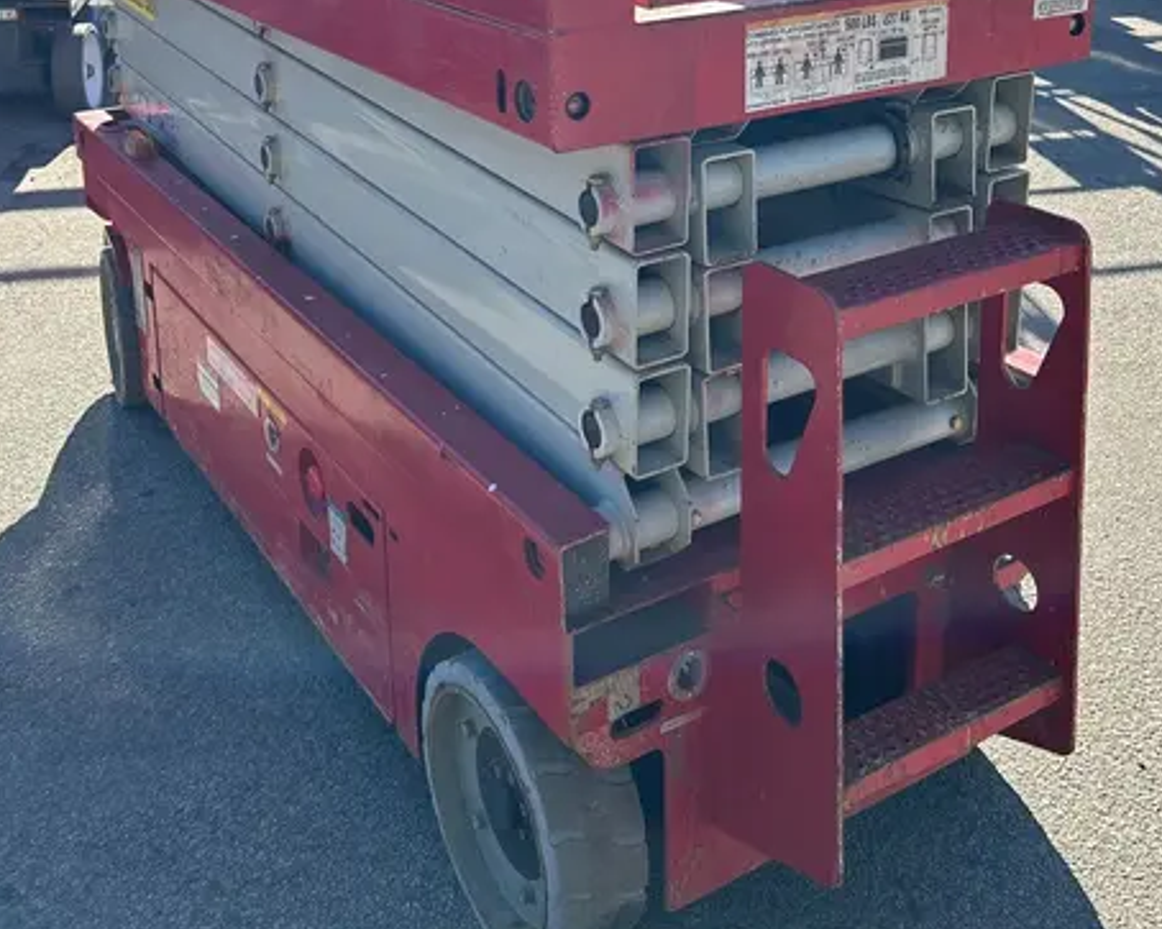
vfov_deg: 34.3
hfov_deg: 44.8
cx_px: 607
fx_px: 1410
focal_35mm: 41
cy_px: 78
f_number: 1.5
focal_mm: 5.7
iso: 50
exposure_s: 1/1553
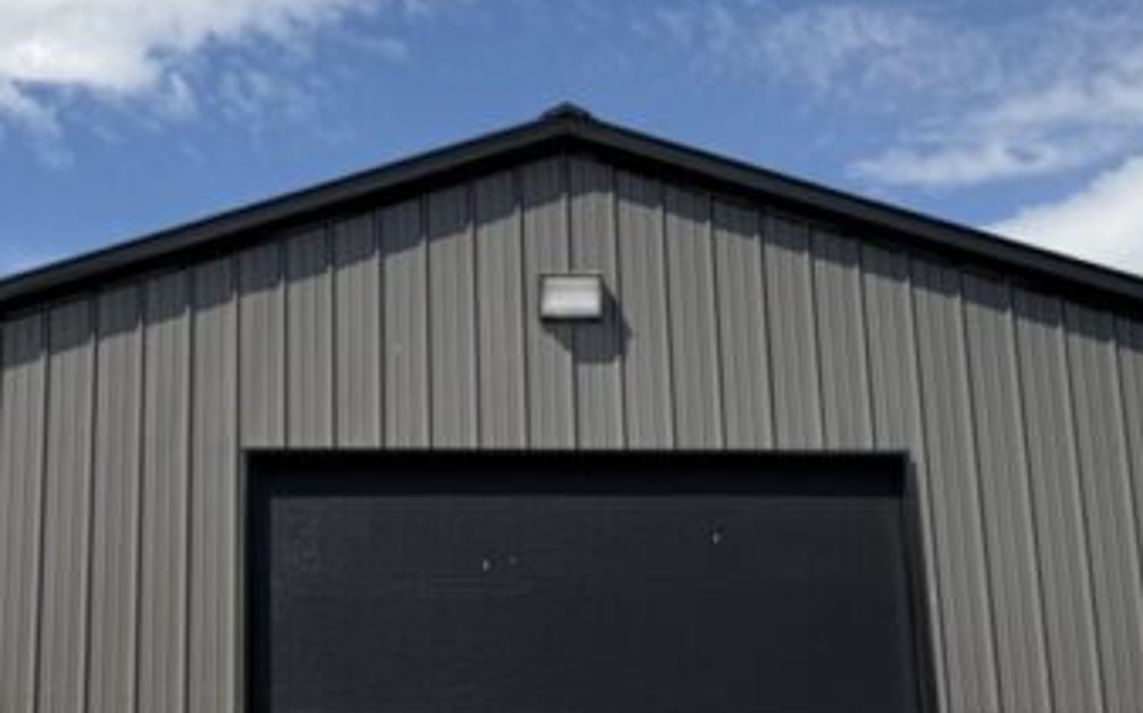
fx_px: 2398
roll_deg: -0.9
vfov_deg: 16.9
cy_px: 247
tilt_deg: +17.5
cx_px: 267
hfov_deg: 26.4
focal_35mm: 77
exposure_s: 1/5814
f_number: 1.78
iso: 80
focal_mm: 6.76
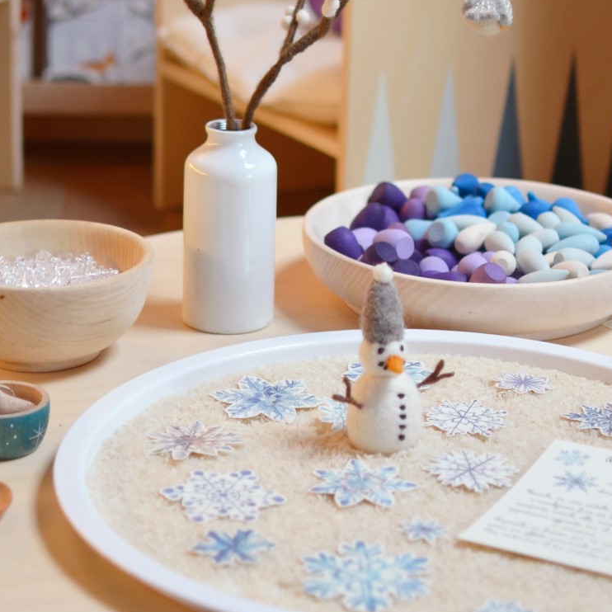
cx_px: 378
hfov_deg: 17.7
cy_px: 70
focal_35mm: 98
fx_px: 1959
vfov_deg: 17.5
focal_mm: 35
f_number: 1.8
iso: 320
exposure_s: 1/100
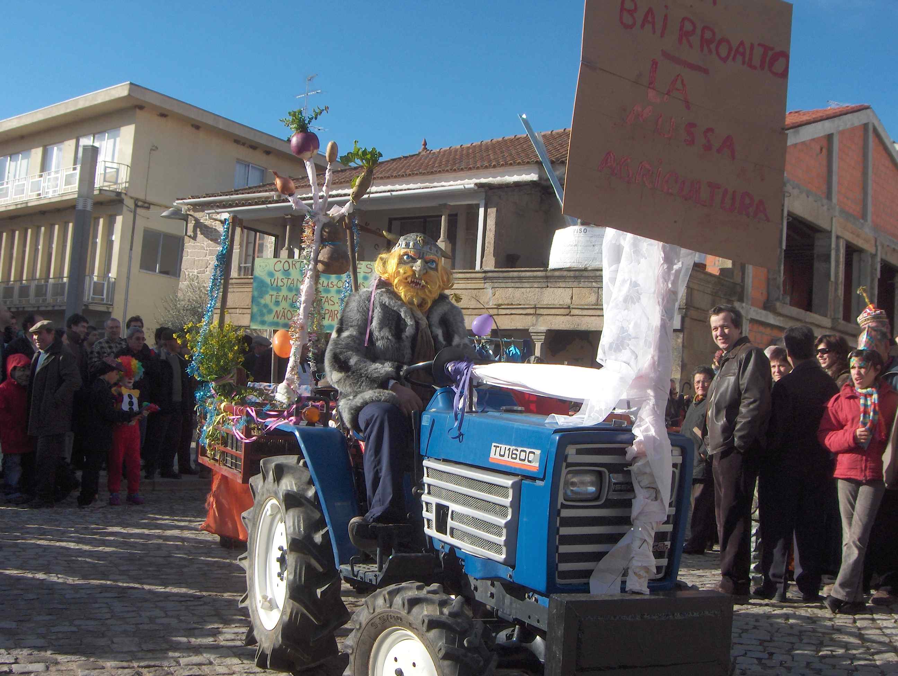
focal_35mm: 39
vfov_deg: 36.9
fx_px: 1013
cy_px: 338
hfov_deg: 47.8
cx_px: 449
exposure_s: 1/617
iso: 100
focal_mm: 8
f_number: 4.8
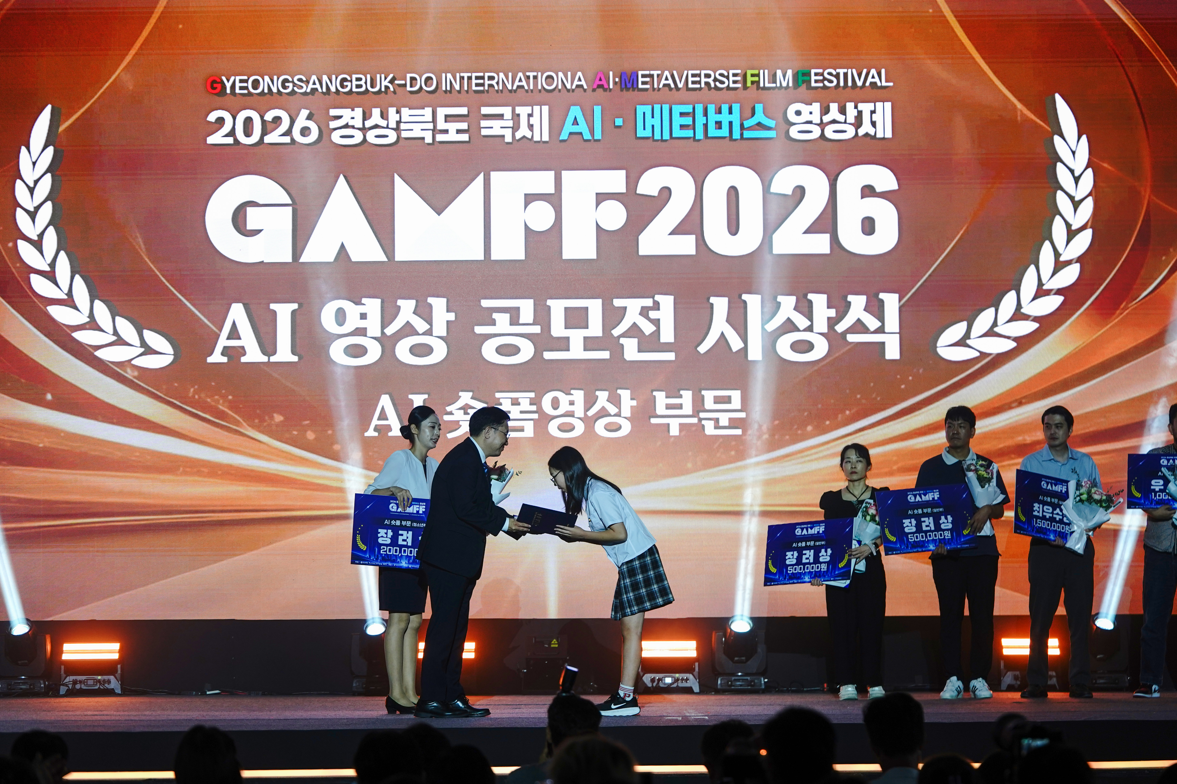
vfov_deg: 11.3
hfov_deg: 16.9
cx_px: 588
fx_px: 3956
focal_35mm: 121
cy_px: 392
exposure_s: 1/250
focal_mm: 121
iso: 800
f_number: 3.5
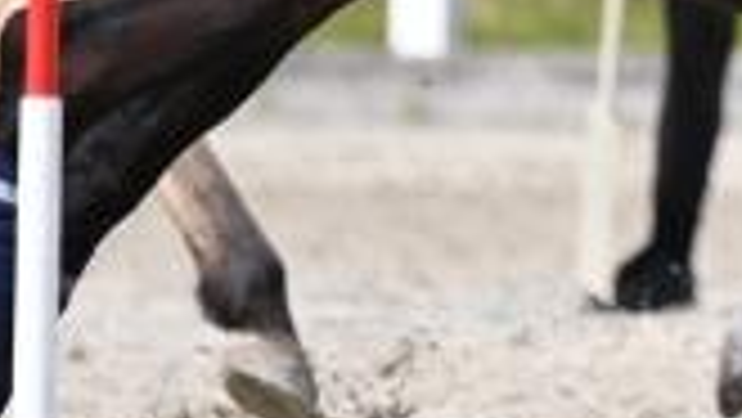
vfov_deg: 0.7
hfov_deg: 1.2
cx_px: 1381
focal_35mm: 1829
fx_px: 36003
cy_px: -620
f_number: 5.6
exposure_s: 1/1250
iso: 320
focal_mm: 360
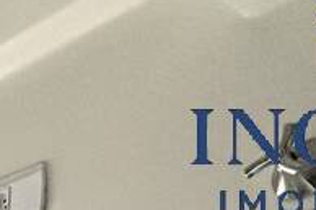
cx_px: -495
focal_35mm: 108
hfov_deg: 13.0
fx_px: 947
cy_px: 661
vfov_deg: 9.5
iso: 125
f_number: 2.2
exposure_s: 1/99
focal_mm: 2.22
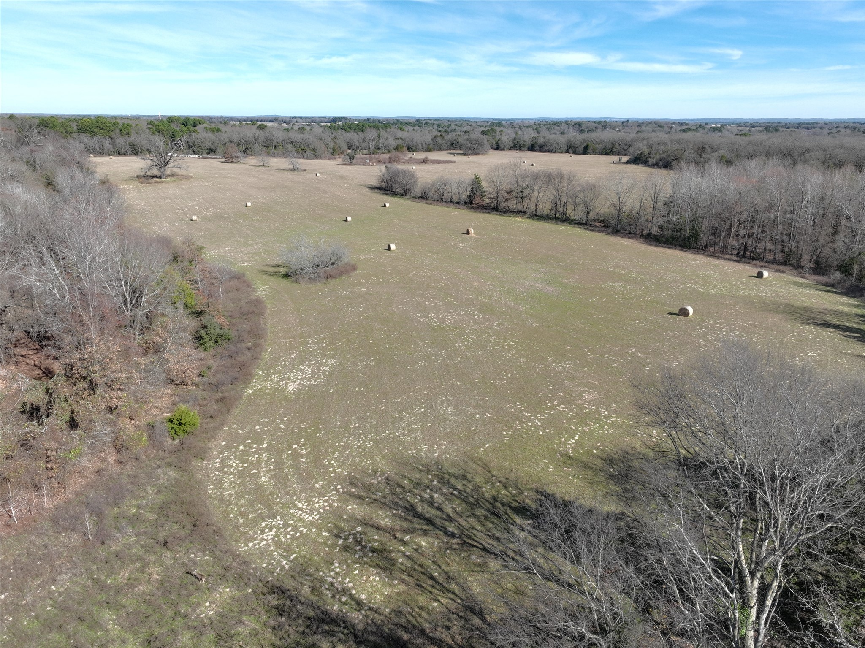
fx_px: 599
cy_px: 324
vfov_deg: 56.8
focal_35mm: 24
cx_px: 432
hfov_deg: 71.6
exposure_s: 1/320
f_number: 7.1
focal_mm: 12.29
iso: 100
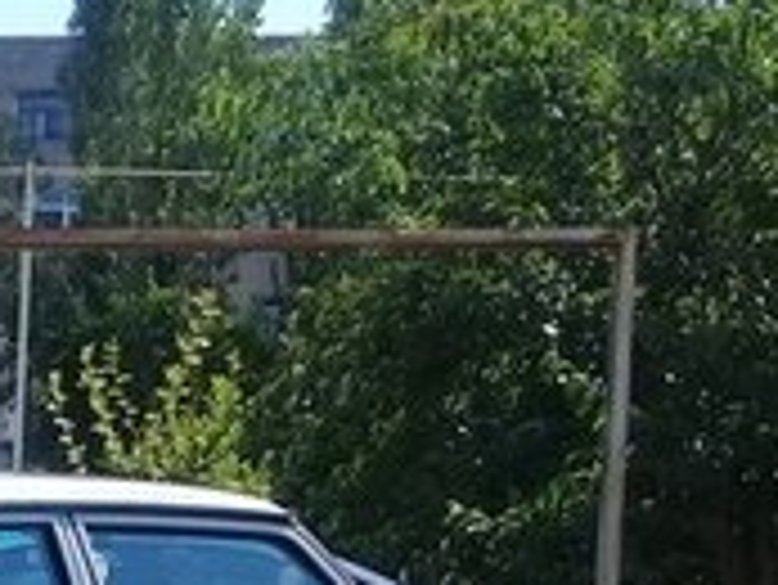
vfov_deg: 11.8
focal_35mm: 118
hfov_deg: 15.8
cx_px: -229
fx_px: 2654
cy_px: 970
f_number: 2.2
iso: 50
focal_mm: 3.3
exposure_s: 1/984
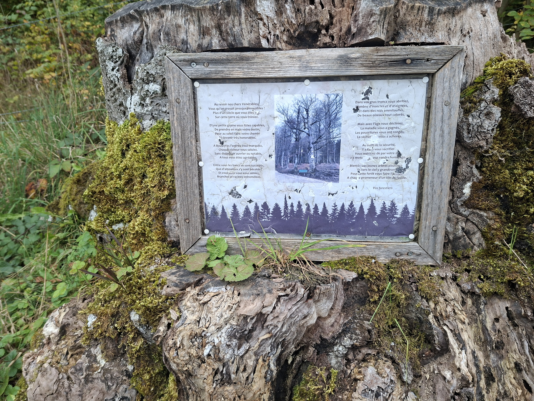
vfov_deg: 58.9
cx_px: 267
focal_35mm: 23
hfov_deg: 73.9
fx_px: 355
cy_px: 200
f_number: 1.8
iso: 50
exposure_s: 1/252
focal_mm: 5.54
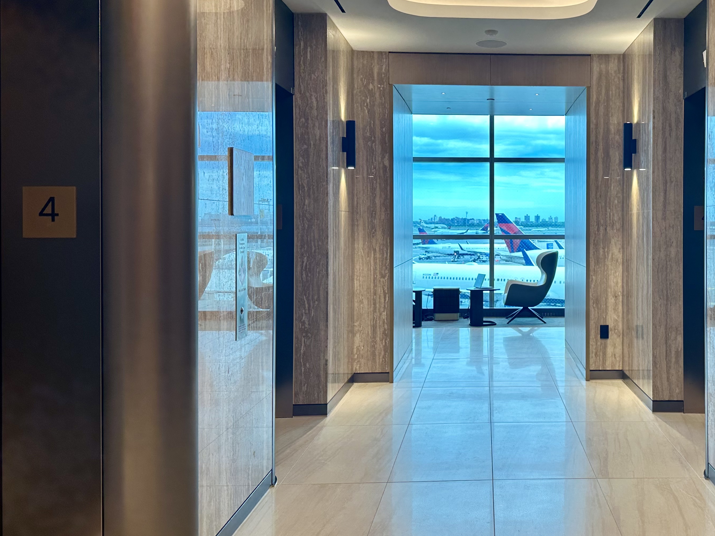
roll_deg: -0.5
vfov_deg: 39.6
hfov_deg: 49.5
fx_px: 744
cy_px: 231
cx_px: 525
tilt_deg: -0.2
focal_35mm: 36
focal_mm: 6.86
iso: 64
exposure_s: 1/133
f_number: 1.78
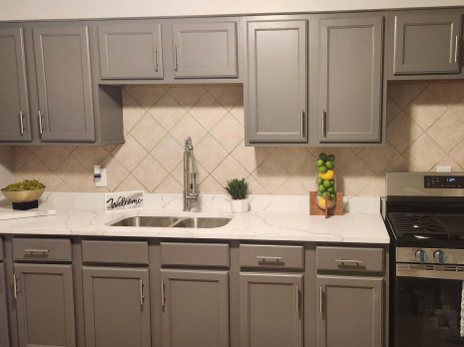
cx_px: 293
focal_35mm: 33
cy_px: 173
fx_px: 442
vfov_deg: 42.9
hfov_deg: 54.7
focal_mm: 5.4
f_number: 1.8
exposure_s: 1/120
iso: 400
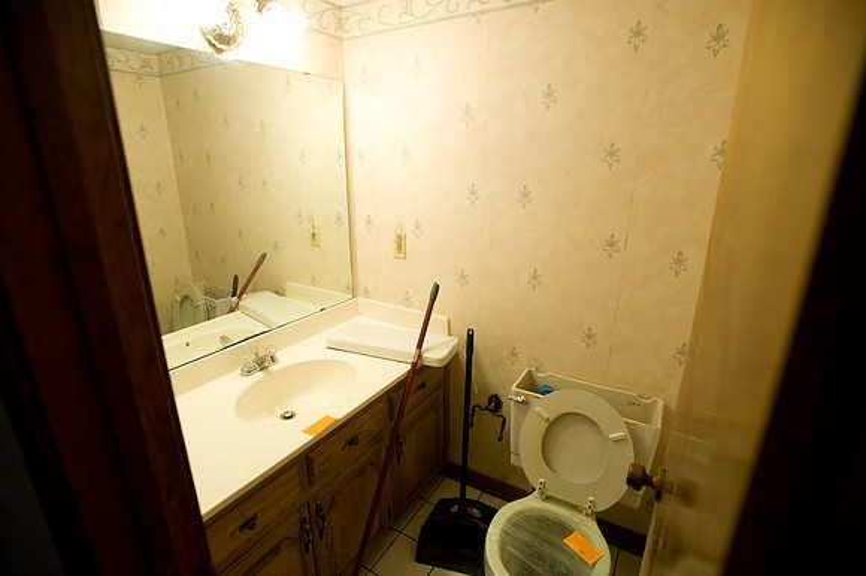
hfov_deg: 93.3
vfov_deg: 70.4
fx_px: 409
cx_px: 433
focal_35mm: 17
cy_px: 288
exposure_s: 1/100
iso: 1250
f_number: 4
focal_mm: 17
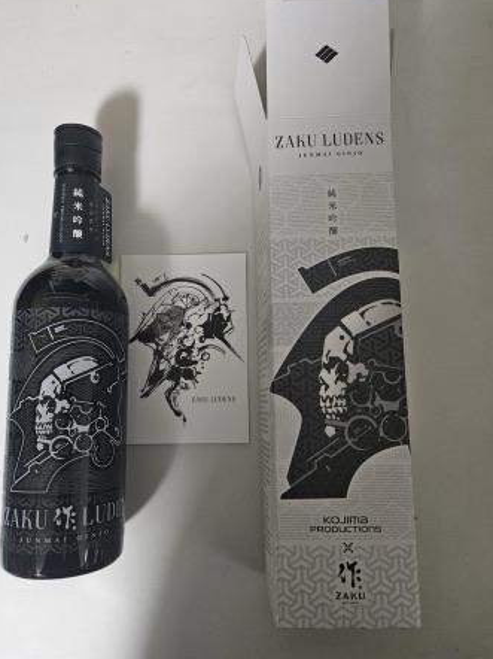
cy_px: 338
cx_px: 238
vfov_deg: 69.4
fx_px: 475
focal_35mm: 25
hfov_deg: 54.8
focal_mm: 5.4
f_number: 1.8
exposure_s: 1/30
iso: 500
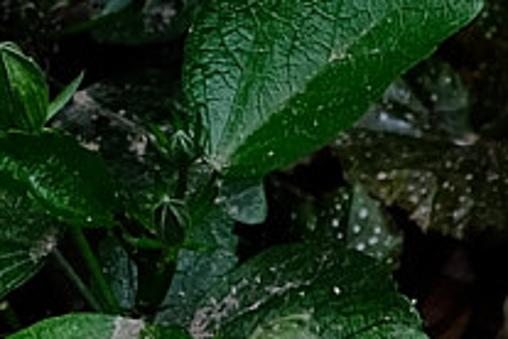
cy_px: -243
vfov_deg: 2.6
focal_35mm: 533
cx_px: -486
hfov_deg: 3.8
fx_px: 7521
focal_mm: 46.3
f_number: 4.5
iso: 200
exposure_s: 1/105
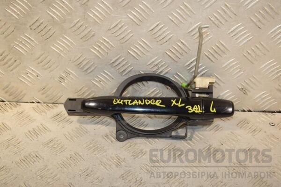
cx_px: 140
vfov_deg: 22.6
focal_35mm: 60
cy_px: 94
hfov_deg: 33.4
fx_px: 468
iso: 800
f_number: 6.3
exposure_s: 1/200
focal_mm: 40
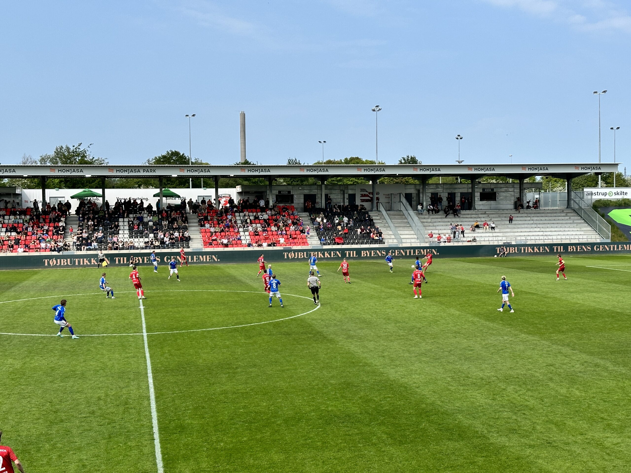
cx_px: 316
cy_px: 236
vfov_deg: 30.3
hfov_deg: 39.7
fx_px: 875
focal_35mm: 48
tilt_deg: -2.9
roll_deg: +1.0
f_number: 1.78
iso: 64
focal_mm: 6.86
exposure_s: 1/3367
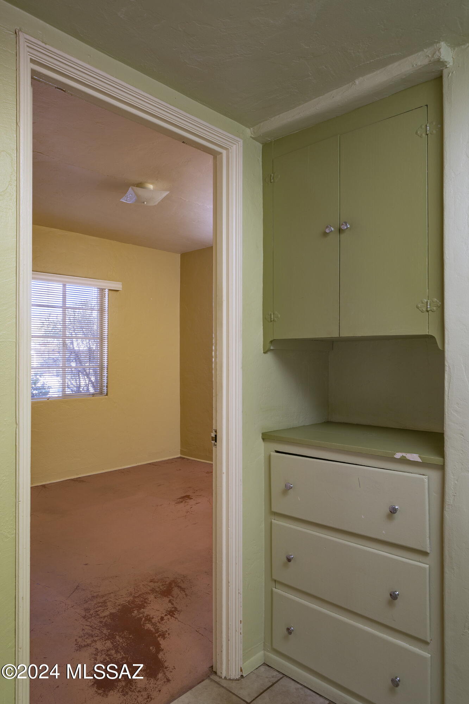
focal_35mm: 24
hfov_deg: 53.1
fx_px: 469
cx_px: 234
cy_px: 352
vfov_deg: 73.8
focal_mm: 24
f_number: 9
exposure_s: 1/13
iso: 200
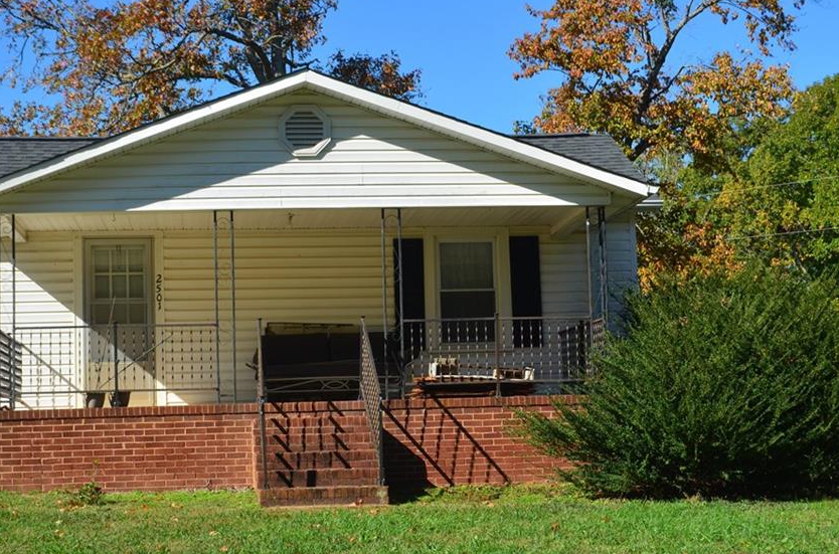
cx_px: 349
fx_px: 1627
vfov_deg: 19.3
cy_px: 316
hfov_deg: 28.9
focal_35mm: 70
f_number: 10
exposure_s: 1/320
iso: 200
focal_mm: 38
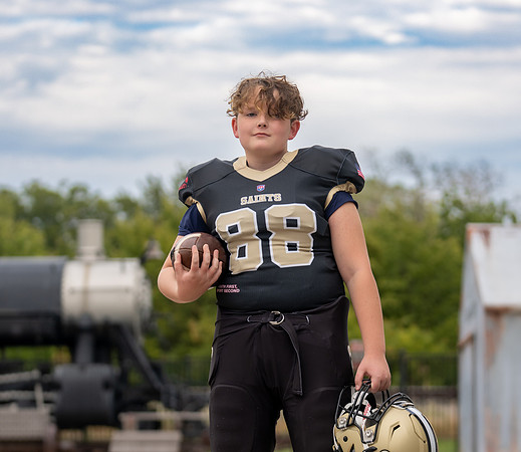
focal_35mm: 128
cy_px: 286
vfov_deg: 12.7
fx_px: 2035
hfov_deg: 14.6
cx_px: 296
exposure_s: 1/400
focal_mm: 80
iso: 100
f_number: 2.8
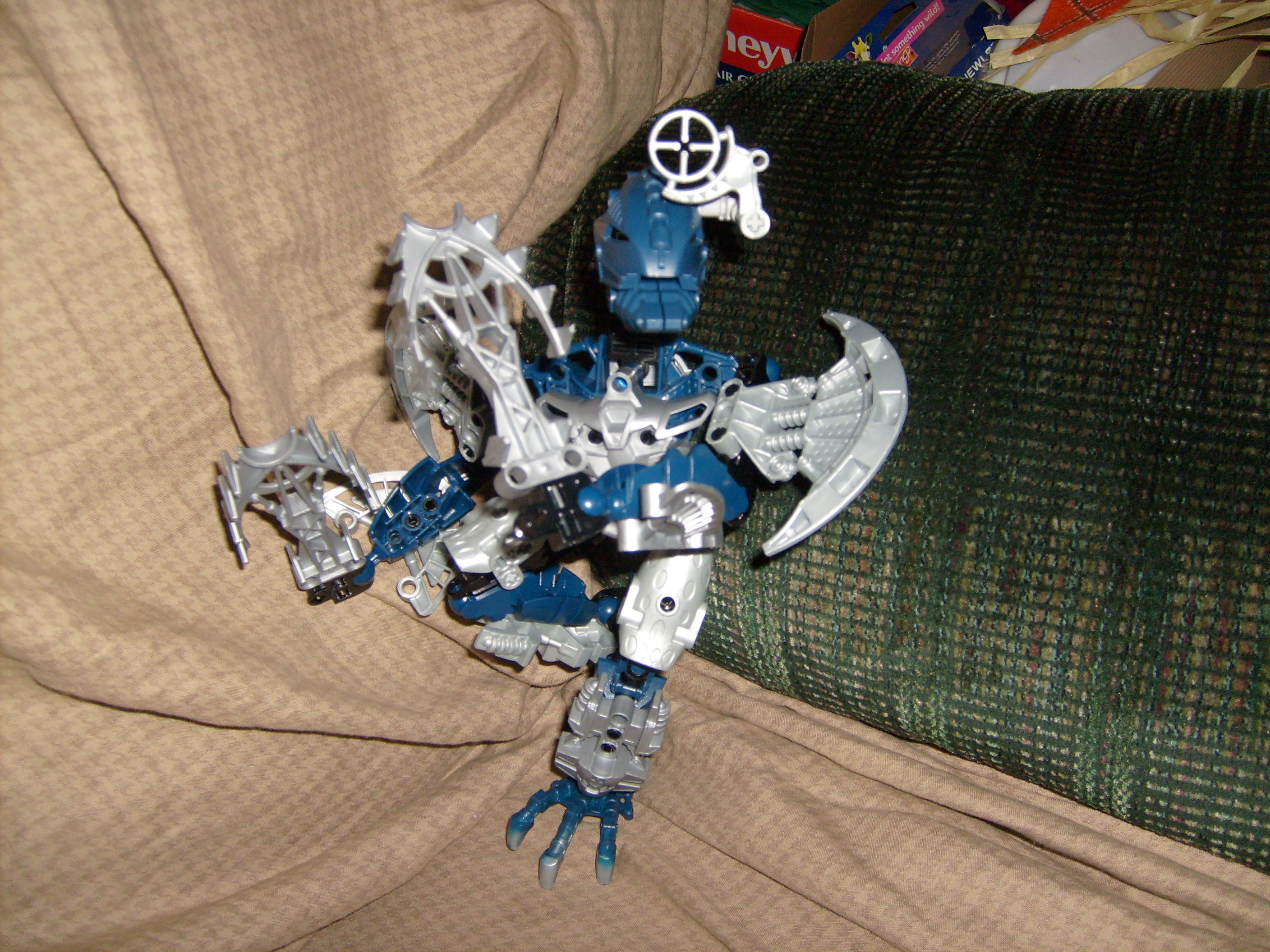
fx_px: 1284
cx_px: 635
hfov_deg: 52.6
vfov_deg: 40.7
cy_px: 476
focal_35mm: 35
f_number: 2.8
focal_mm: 5.8
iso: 100
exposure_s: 1/45
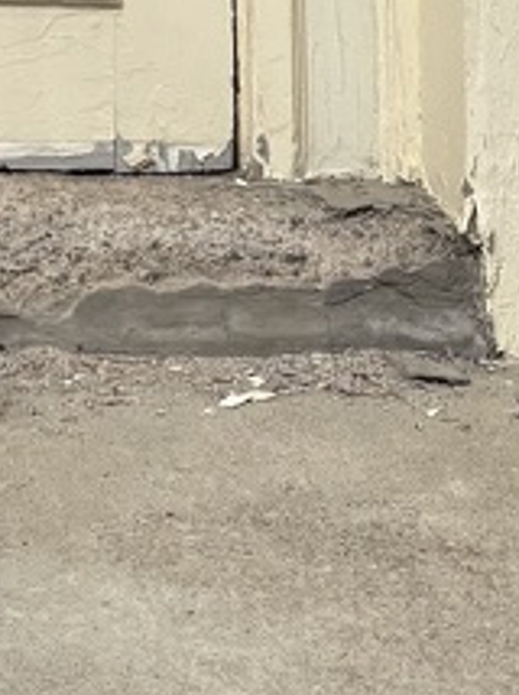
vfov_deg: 14.5
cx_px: -256
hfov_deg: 12.3
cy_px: -643
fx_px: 2304
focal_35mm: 115
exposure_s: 1/5814
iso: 80
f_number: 1.78
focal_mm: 6.76
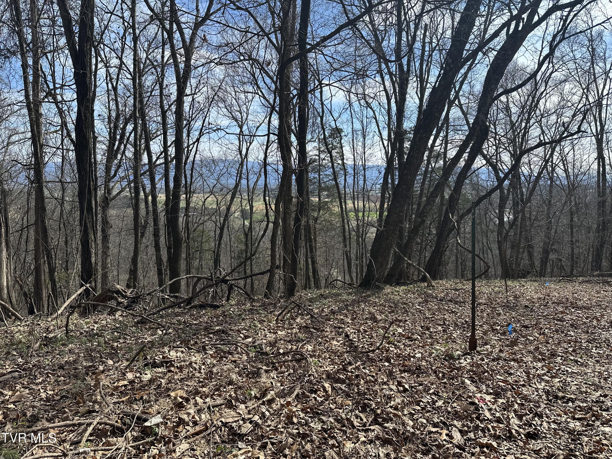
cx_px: 306
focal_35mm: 24
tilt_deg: -5.9
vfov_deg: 56.8
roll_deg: +0.6
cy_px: 230
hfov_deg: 71.6
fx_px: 424
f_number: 1.78
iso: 80
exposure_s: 1/2967
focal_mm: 6.86
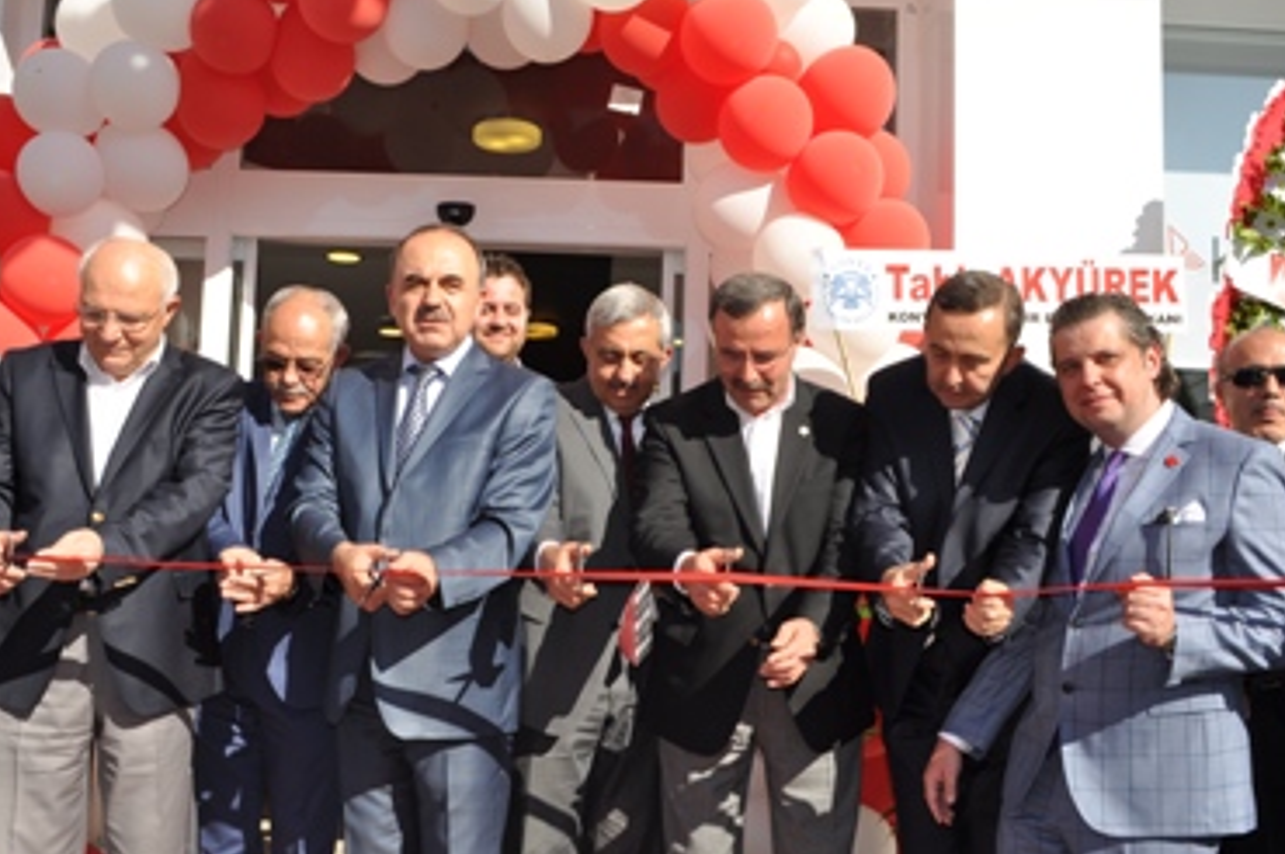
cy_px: 469
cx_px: 570
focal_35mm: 40
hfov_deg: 48.4
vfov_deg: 33.3
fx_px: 1426
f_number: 13
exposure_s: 1/200
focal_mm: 22
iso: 200
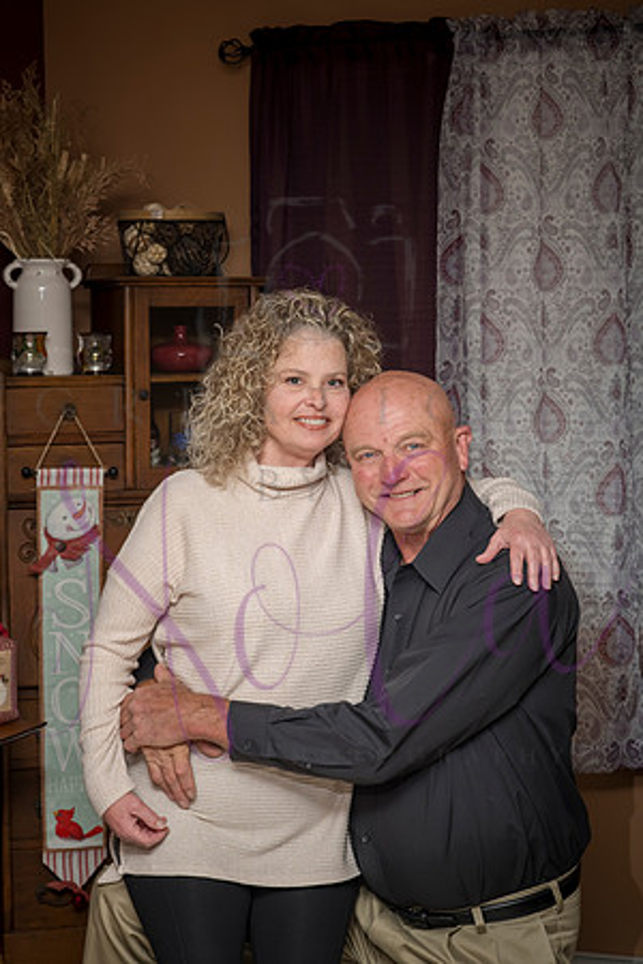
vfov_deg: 23.9
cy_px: 482
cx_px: 322
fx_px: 2277
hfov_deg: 16.1
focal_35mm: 85
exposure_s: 1/200
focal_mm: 85
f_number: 8
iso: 400
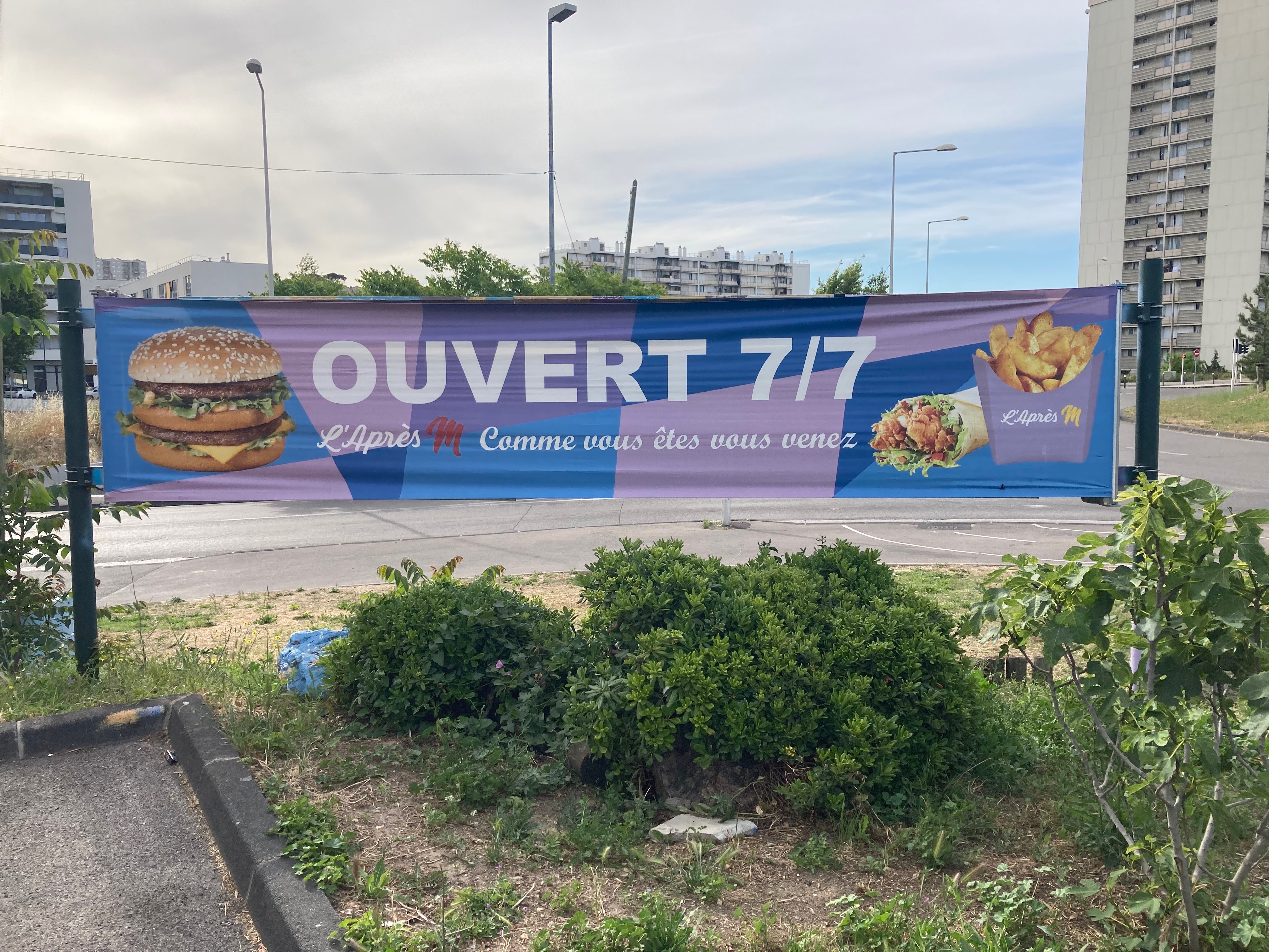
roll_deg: +0.5
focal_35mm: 28
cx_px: 634
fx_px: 1026
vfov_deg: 49.7
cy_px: 476
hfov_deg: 63.4
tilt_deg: -9.0
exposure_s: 1/2315
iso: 20
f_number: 1.8
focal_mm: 3.99
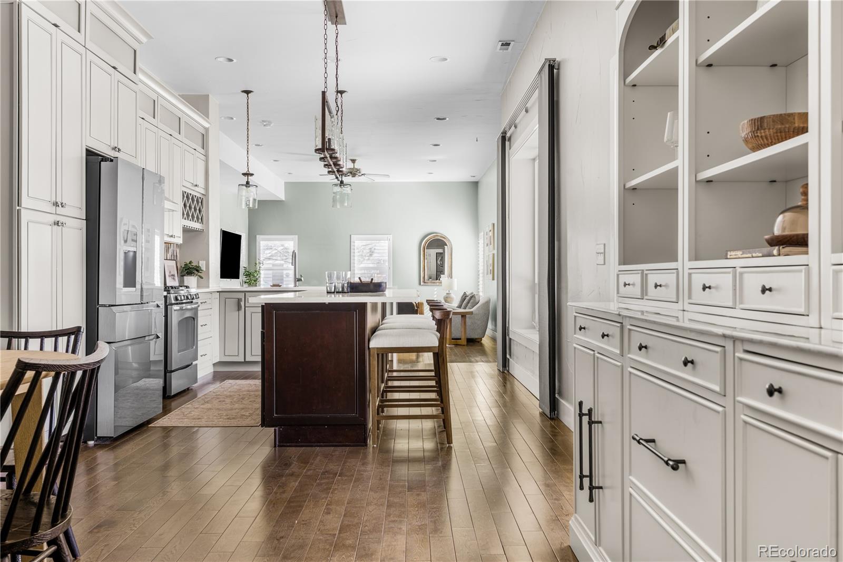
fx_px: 726
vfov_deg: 42.3
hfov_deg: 60.3
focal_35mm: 31
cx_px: 422
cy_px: 281
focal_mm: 31
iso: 100
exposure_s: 5
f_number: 8
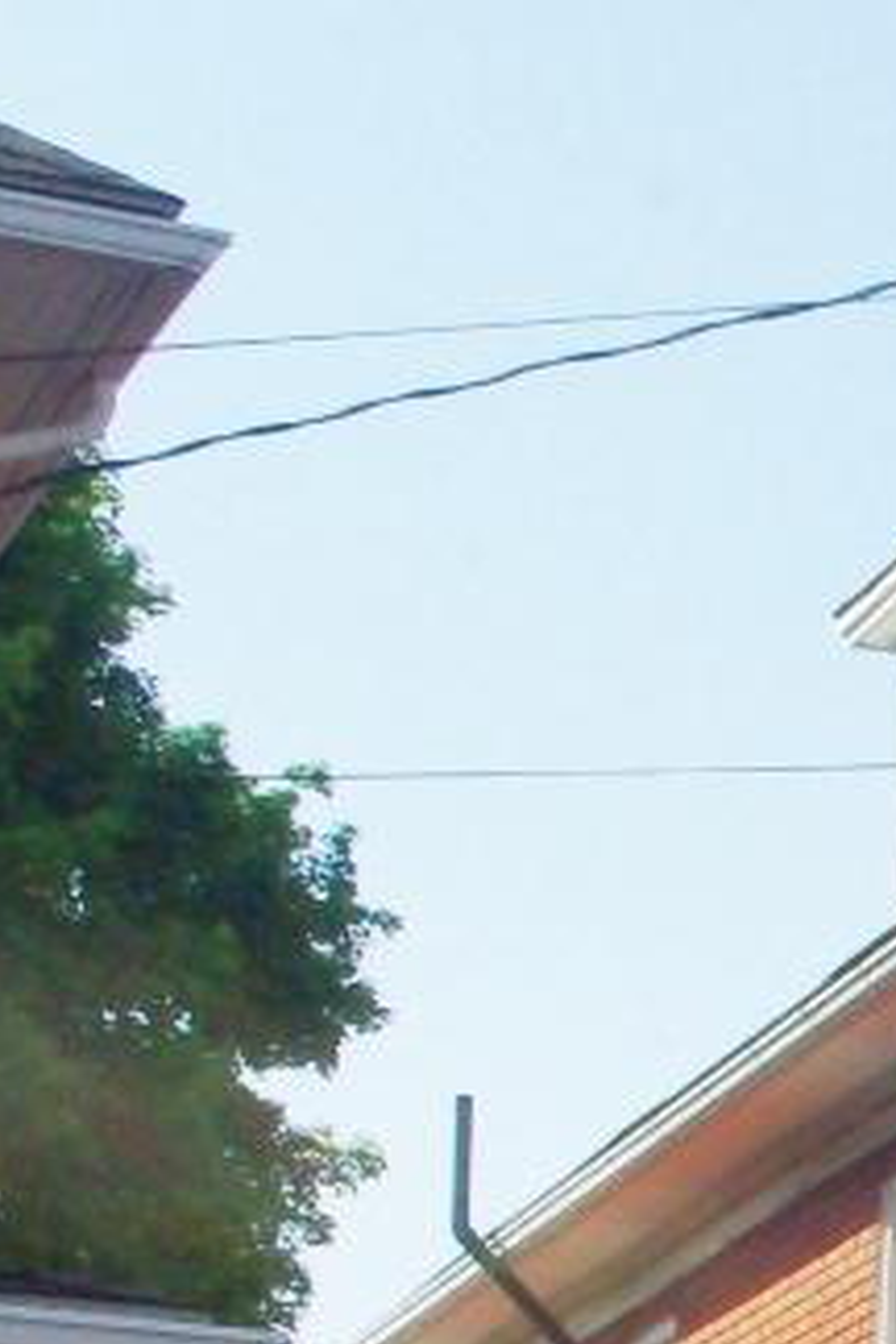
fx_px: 6234
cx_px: 2539
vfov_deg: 12.0
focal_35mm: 167
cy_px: 1614
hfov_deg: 7.4
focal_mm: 24.38
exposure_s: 1/250
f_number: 11
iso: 800
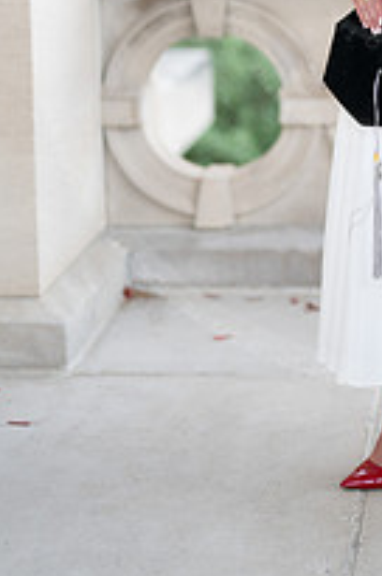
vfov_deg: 18.2
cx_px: 410
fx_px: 1757
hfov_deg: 12.2
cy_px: 31
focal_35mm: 110
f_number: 1.2
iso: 200
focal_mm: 50
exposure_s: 1/800
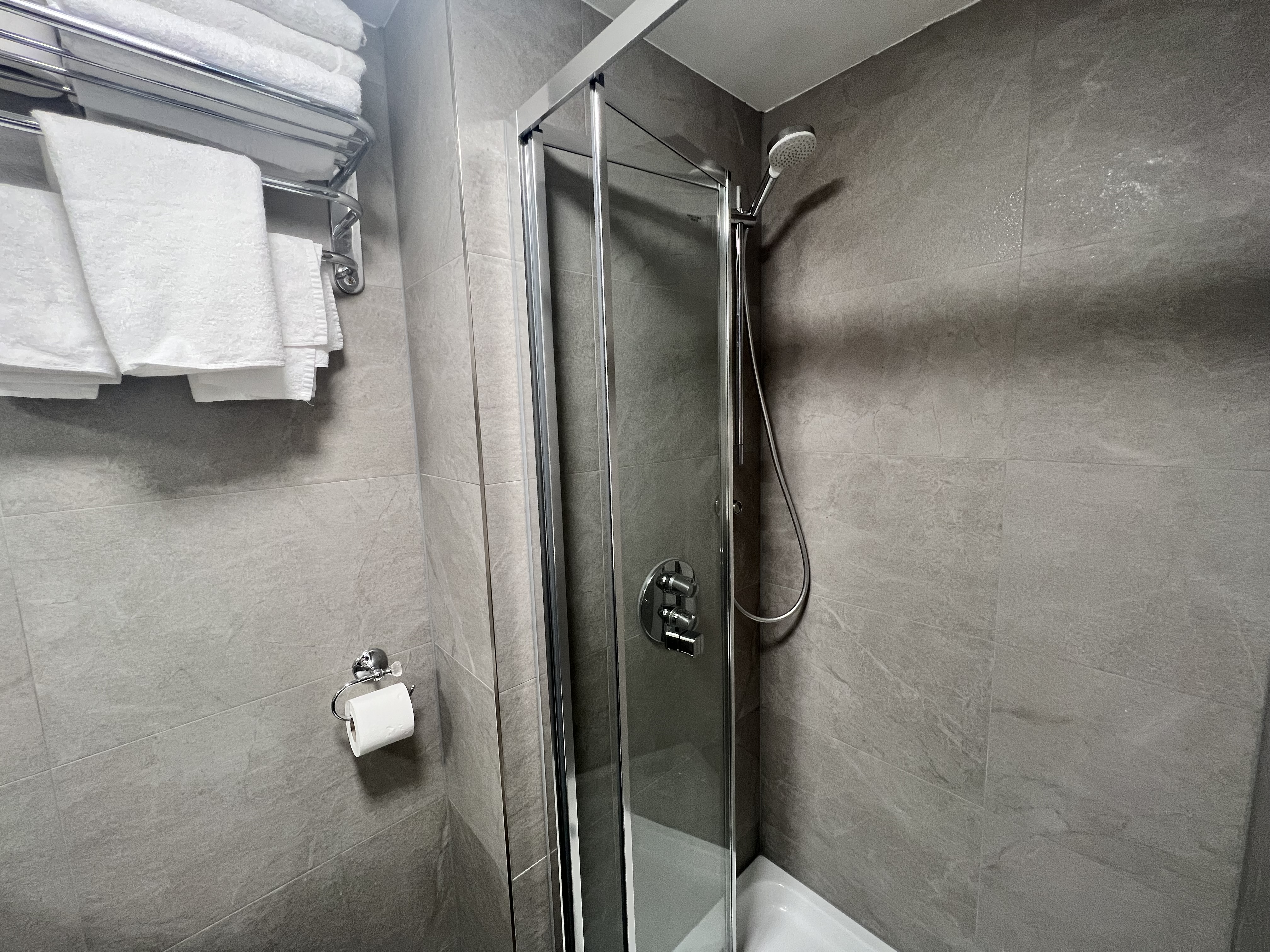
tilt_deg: -8.8
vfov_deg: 89.9
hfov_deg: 106.2
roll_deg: +1.4
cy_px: 476
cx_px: 635
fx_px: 477
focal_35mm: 13
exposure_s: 1/50
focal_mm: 1.57
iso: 160
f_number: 1.8
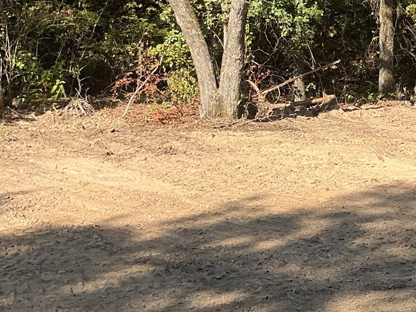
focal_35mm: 83
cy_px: -49
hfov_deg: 22.6
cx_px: 423
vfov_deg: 17.1
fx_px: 997
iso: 25
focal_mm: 3
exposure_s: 1/898
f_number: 1.8
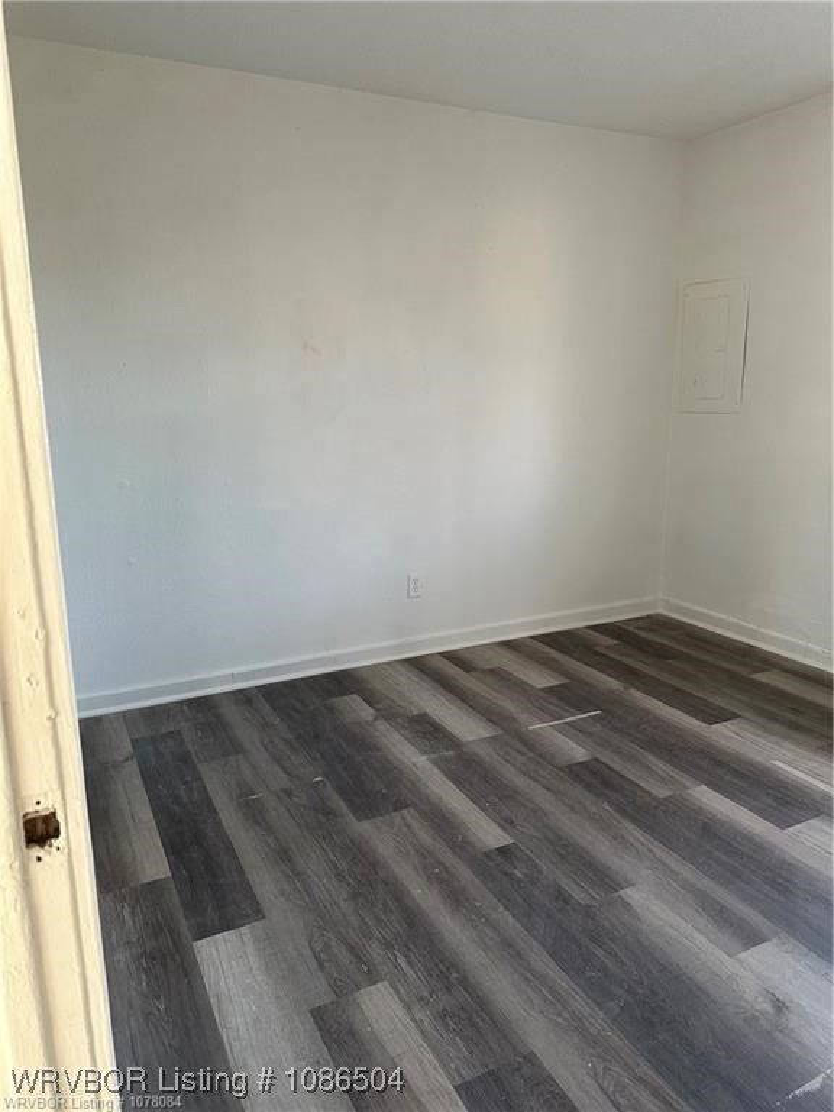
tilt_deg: -11.5
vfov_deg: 71.6
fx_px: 771
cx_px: 417
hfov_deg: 56.8
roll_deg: -0.6
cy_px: 556
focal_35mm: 24
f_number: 1.78
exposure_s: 1/71
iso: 250
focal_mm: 6.86
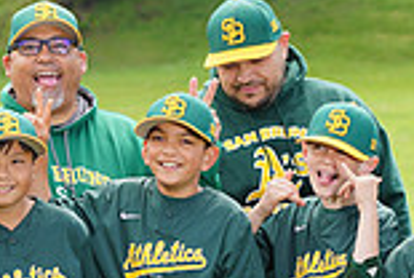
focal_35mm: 373
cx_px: 126
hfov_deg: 5.5
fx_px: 4298
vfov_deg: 3.7
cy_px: 360
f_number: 5.6
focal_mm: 100
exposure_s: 1/250
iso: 100
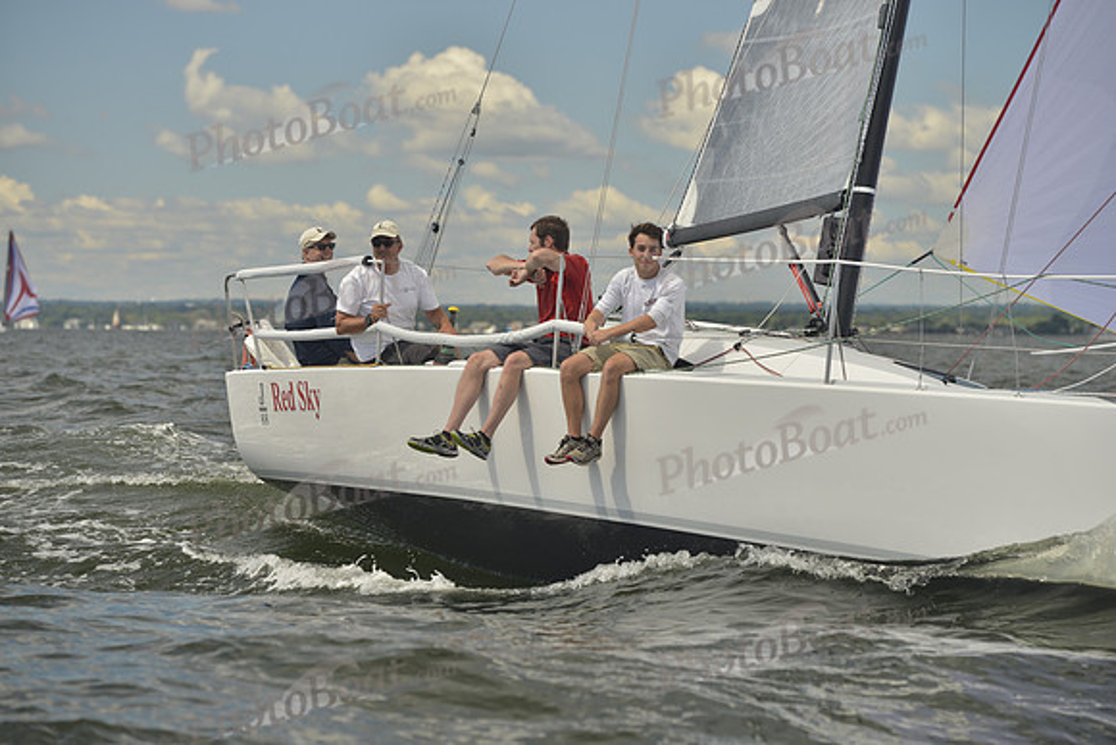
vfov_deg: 11.0
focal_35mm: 125
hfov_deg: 16.4
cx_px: 558
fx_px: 3876
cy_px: 372
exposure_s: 1/800
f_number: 5.6
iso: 200
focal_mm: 125
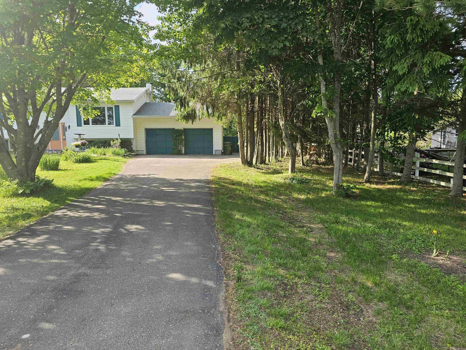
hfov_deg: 73.9
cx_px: 233
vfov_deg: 58.9
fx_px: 310
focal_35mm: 23
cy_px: 175
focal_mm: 6.3
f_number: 1.7
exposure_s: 1/182
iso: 20
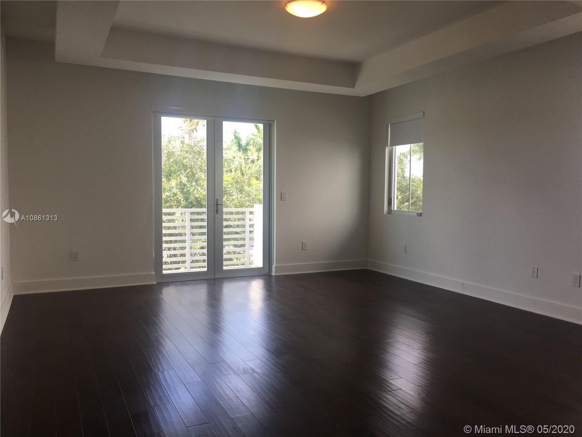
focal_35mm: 29
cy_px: 218
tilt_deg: -3.2
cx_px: 291
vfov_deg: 48.2
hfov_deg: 61.7
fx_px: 488
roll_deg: -0.5
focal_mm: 4.15
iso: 40
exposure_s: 1/120
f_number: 2.2
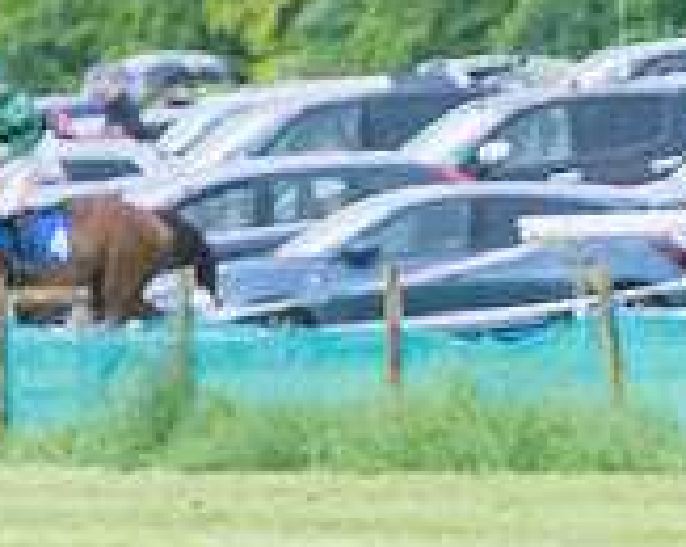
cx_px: -693
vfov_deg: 2.0
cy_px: 976
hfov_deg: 2.4
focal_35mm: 789
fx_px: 16000
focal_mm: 98
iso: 400
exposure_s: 1/1000
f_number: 5
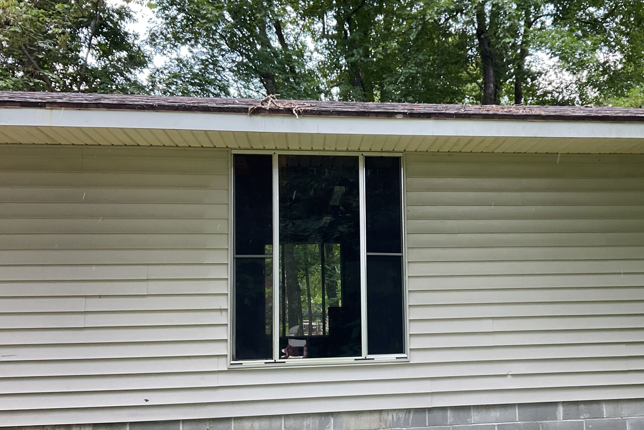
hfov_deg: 49.0
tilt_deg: +5.3
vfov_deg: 34.1
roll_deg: +1.5
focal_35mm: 39
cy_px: 261
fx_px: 698
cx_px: 408
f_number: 1.8
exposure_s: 1/120
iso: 25
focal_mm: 3
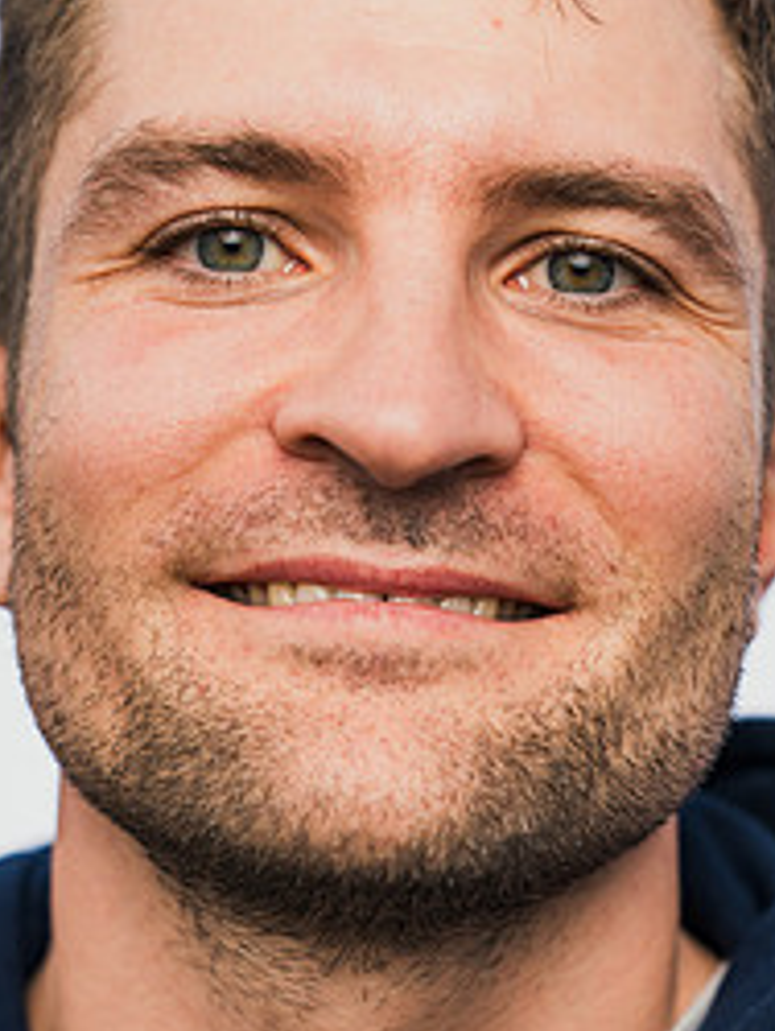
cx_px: 400
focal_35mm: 121
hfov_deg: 12.3
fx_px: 3606
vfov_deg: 16.3
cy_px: 548
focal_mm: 70
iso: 100
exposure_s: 1/250
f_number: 4
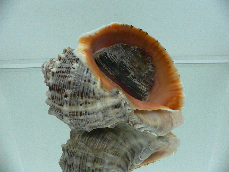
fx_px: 232
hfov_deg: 52.6
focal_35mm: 35
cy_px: 86
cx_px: 114
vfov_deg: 40.7
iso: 100
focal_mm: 4.6
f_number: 2.8
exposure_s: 1/60
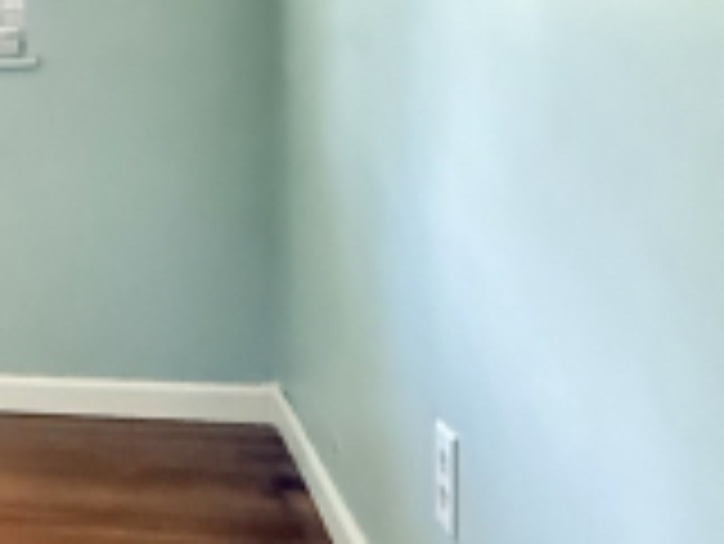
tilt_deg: -2.1
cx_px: -214
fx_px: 1214
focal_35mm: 58
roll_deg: +0.8
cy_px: 144
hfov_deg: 27.7
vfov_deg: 25.0
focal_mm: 2.22
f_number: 2.2
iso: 1250
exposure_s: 1/59
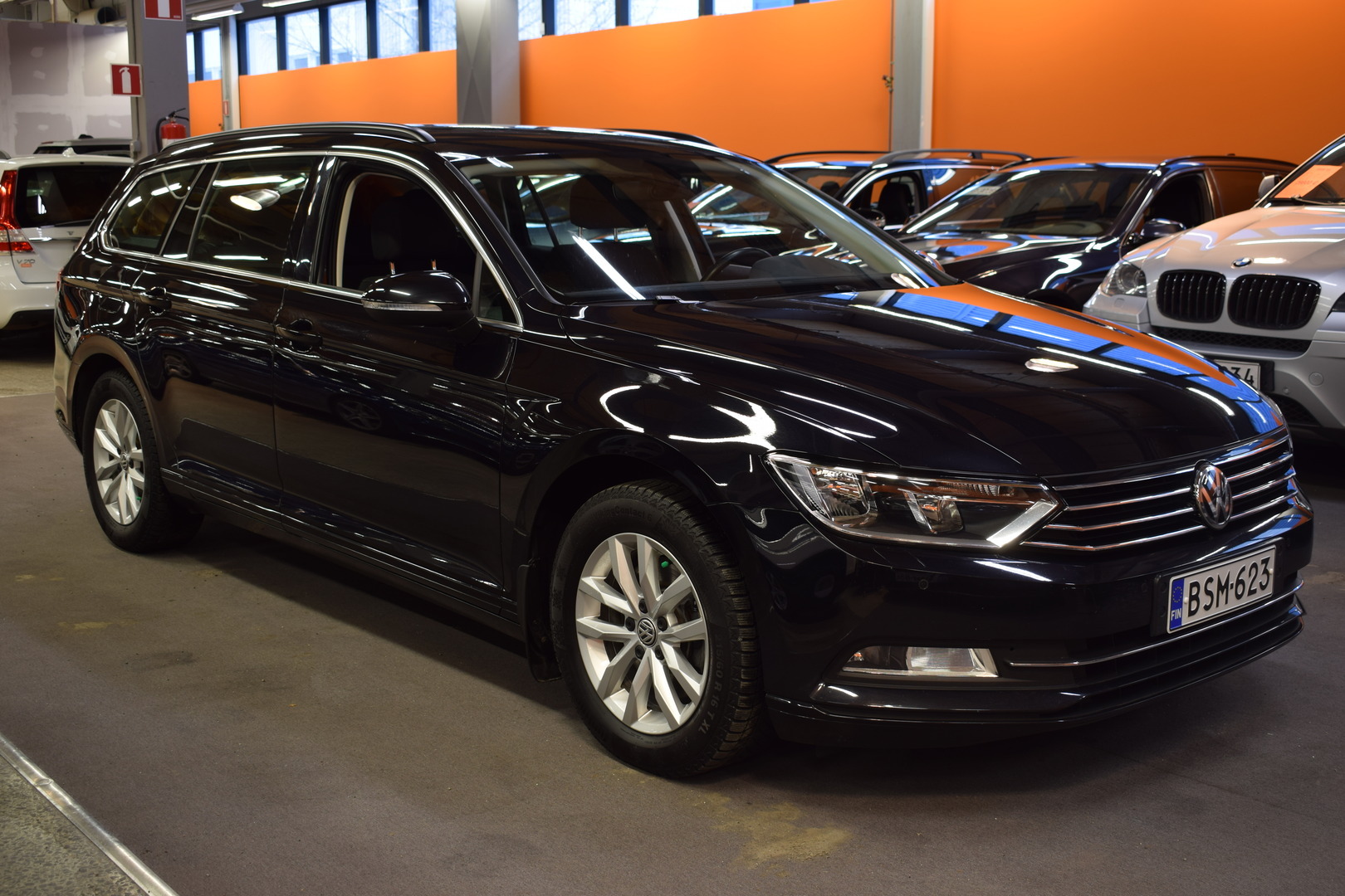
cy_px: 448
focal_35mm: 42
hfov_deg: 46.4
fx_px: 1569
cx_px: 672
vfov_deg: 31.9
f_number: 4.5
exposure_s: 1/8
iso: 100
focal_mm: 28
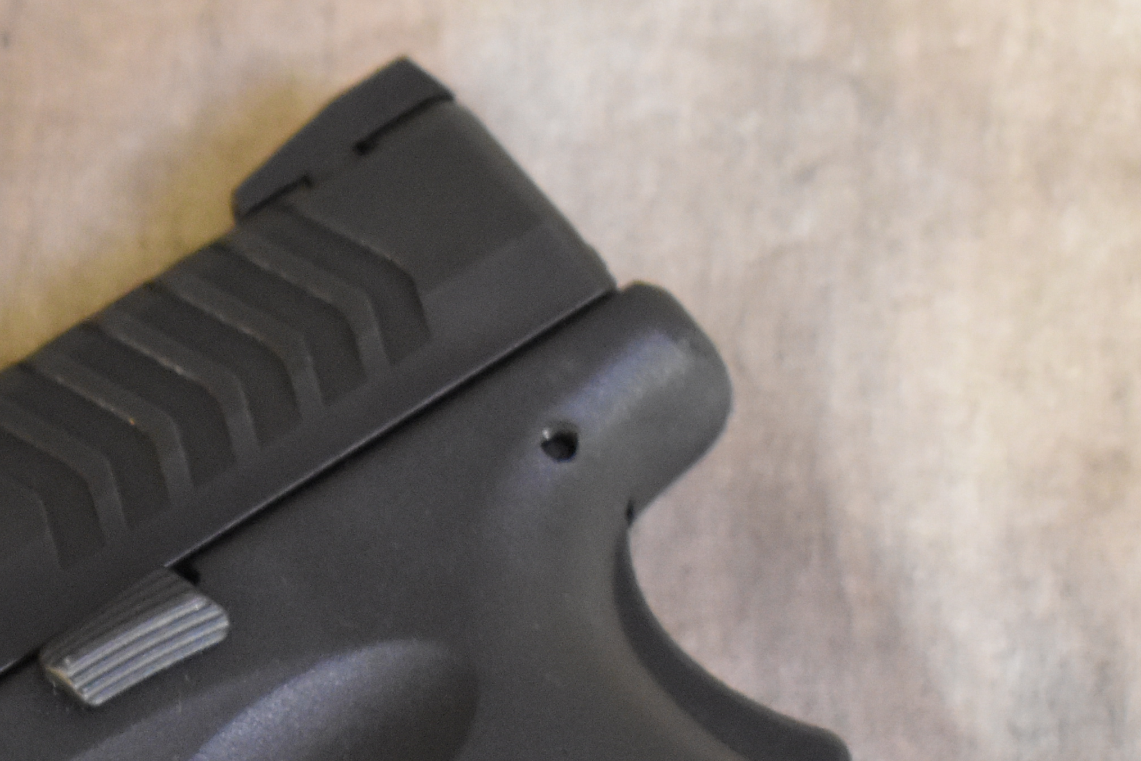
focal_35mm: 199
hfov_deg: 10.2
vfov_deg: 6.9
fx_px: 6323
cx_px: -3
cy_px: 832
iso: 3200
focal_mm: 45
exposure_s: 1/10
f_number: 5
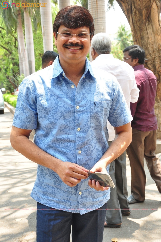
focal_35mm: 60
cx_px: 80
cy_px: 121
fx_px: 404
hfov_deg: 22.6
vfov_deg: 33.4
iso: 500
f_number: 8
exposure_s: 1/125
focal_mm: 40
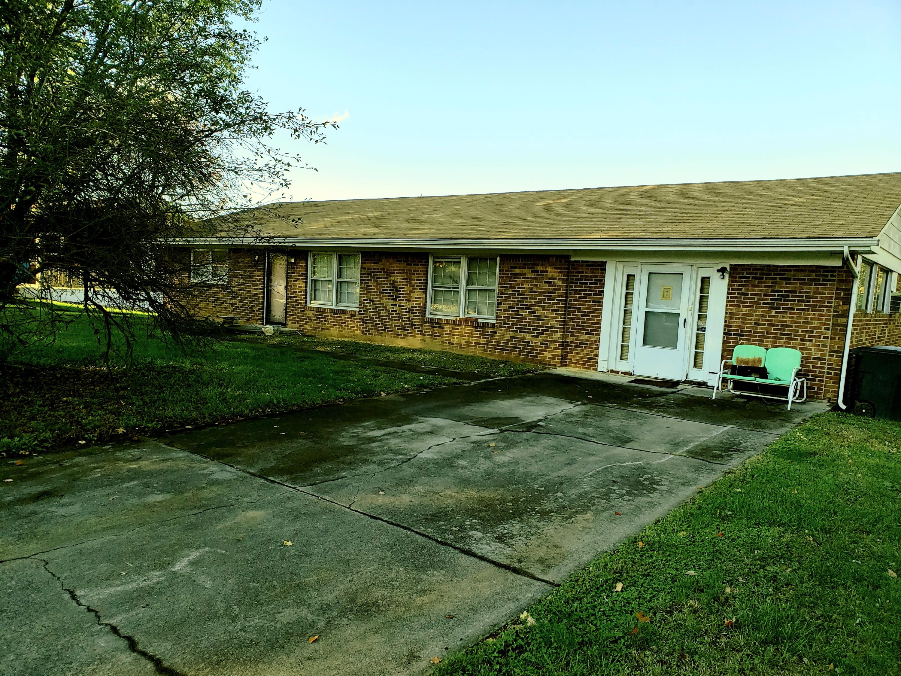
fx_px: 677
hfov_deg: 67.3
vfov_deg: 53.1
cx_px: 450
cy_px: 338
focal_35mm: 26
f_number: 2.4
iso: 50
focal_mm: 4.3
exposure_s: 1/514
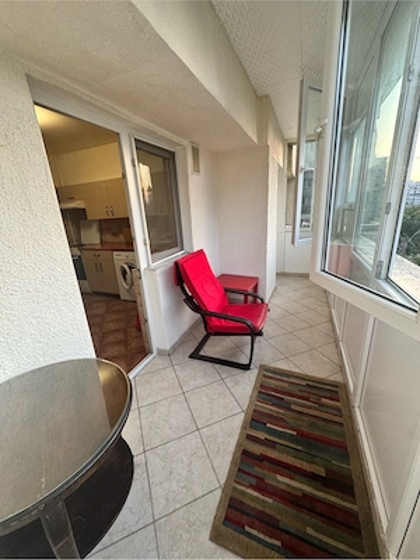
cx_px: 210
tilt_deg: -15.9
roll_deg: +3.1
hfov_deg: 85.7
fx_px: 226
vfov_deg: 102.1
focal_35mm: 14
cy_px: 280
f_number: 2.2
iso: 200
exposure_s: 1/99
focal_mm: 2.22
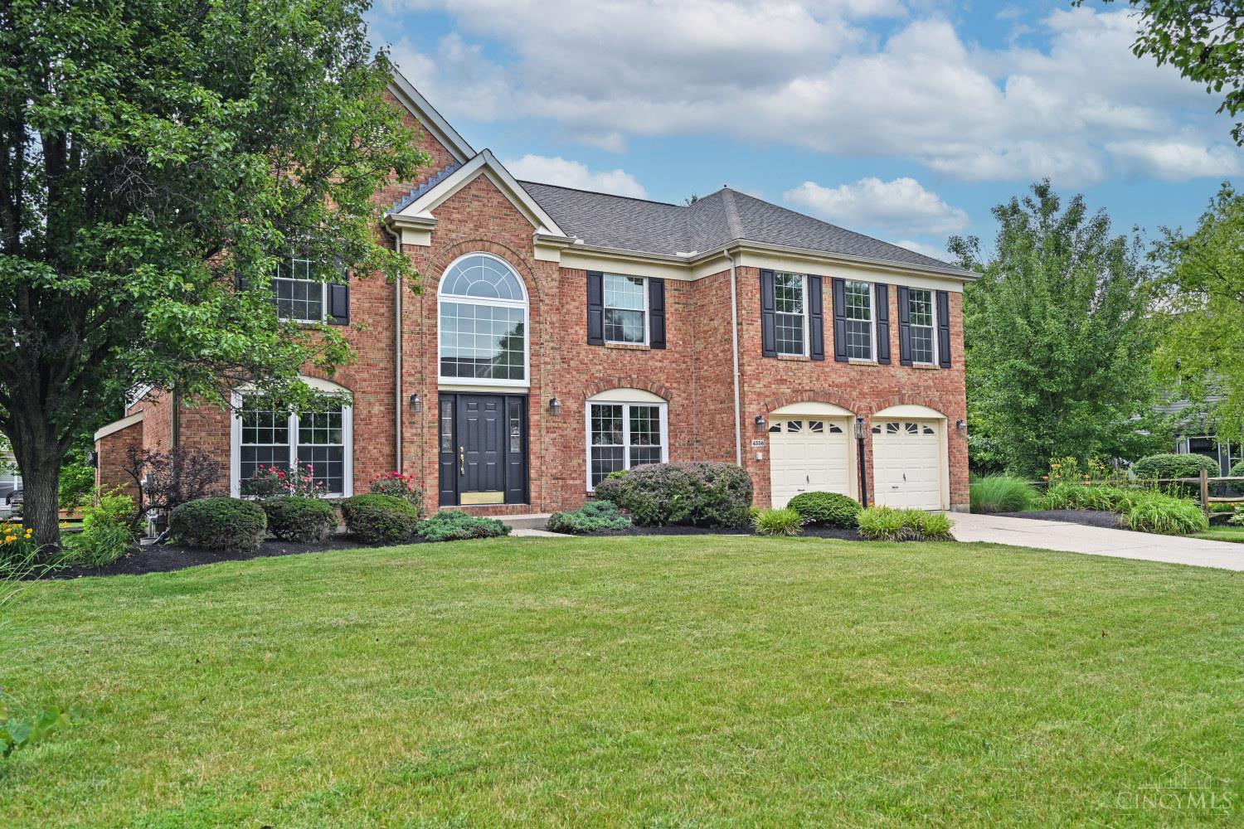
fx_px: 881
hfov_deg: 70.4
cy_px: 414
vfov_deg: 50.4
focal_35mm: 26
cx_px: 622
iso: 125
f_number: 5.6
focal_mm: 25.5
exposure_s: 1/250
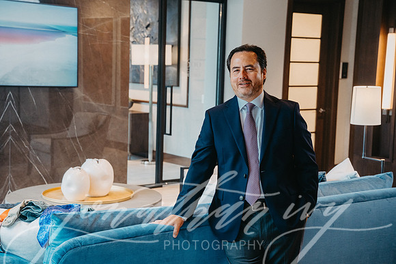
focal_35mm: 65
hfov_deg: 31.0
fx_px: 715
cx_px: 198
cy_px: 132
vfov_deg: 20.9
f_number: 5
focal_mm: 65
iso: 1000
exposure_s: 1/125
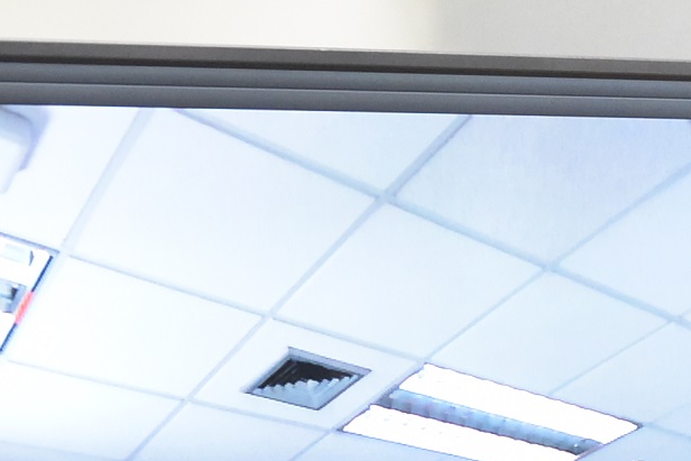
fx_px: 3897
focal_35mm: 203
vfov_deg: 6.7
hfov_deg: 9.7
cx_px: 1188
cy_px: 700
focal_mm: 50
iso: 6400
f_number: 5.6
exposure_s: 1/125
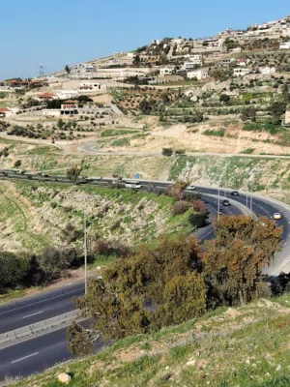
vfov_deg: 33.2
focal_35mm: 58
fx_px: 648
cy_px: 194
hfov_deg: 25.2
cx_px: 145
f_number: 1.75
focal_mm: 5.25
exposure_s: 1/933
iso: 100
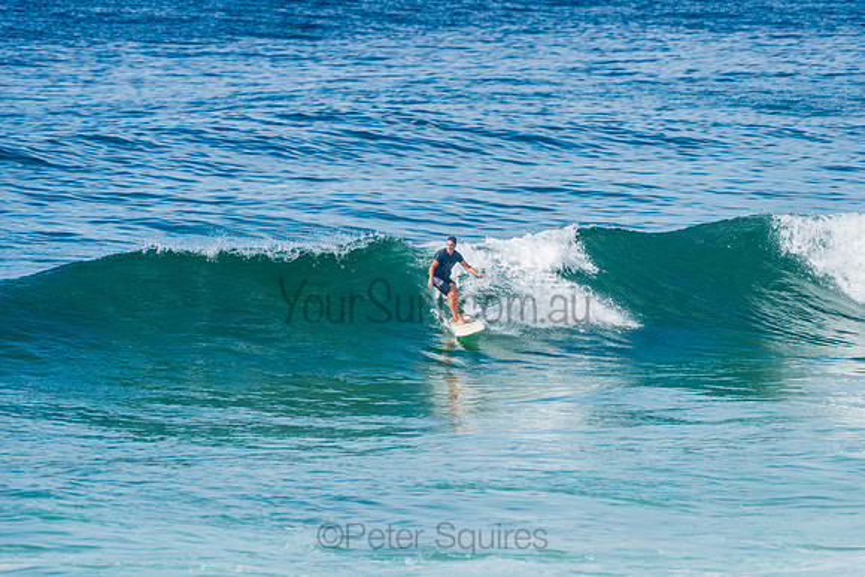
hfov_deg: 4.1
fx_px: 12016
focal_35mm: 500
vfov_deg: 2.8
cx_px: 432
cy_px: 288
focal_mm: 500
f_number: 5.6
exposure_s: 1/2000
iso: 250
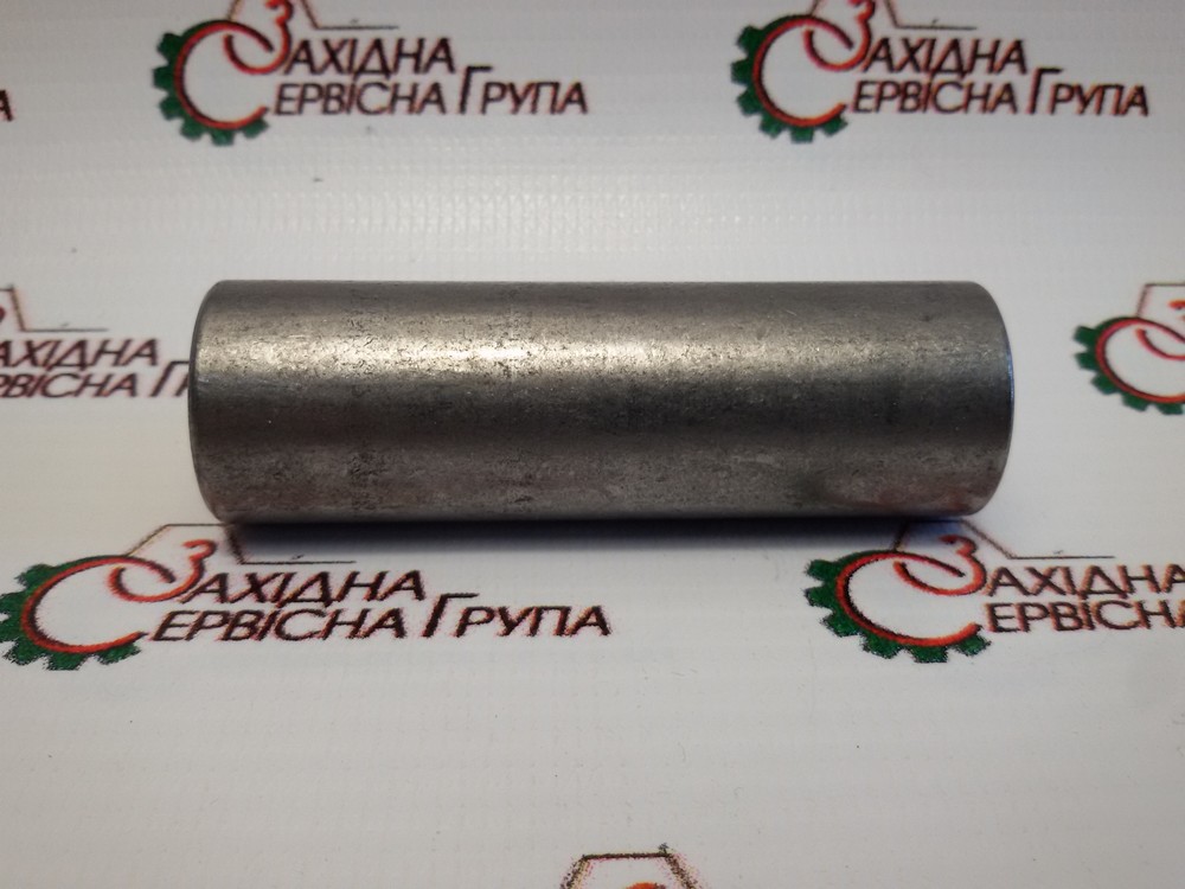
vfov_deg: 45.4
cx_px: 592
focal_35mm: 31
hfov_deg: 58.4
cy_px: 444
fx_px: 1061
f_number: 2.4
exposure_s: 1/100
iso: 64
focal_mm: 2.93
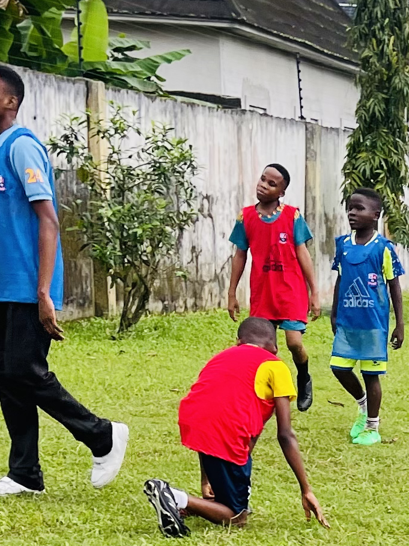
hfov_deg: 12.4
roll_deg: -1.9
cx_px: 704
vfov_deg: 16.2
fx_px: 1749
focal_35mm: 111
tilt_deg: -20.1
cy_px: 820
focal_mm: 5.1
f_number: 1.6
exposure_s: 1/256
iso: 32
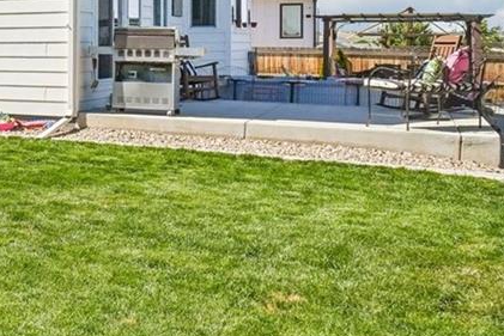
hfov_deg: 24.3
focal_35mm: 57
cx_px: -312
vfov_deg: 23.3
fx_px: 798
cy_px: 42
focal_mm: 10
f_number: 8
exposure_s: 1/1250
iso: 400
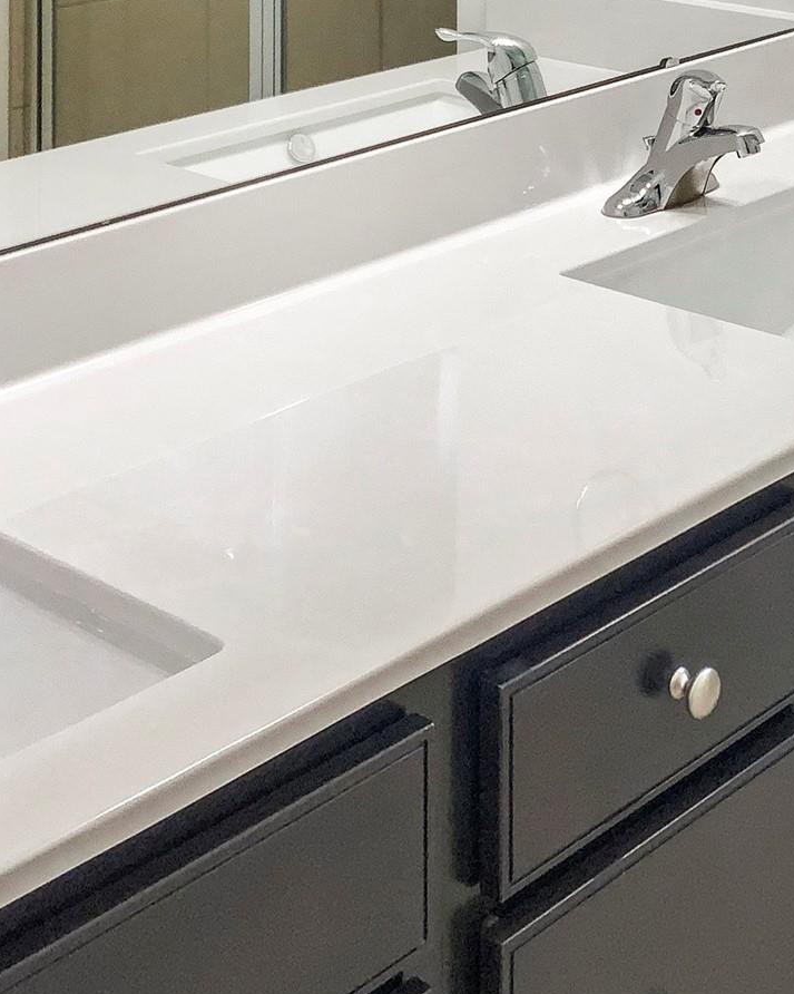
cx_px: 746
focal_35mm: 65
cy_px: 242
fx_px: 1910
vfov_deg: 28.7
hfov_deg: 22.8
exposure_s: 1/120
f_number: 1.8
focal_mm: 3
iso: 40
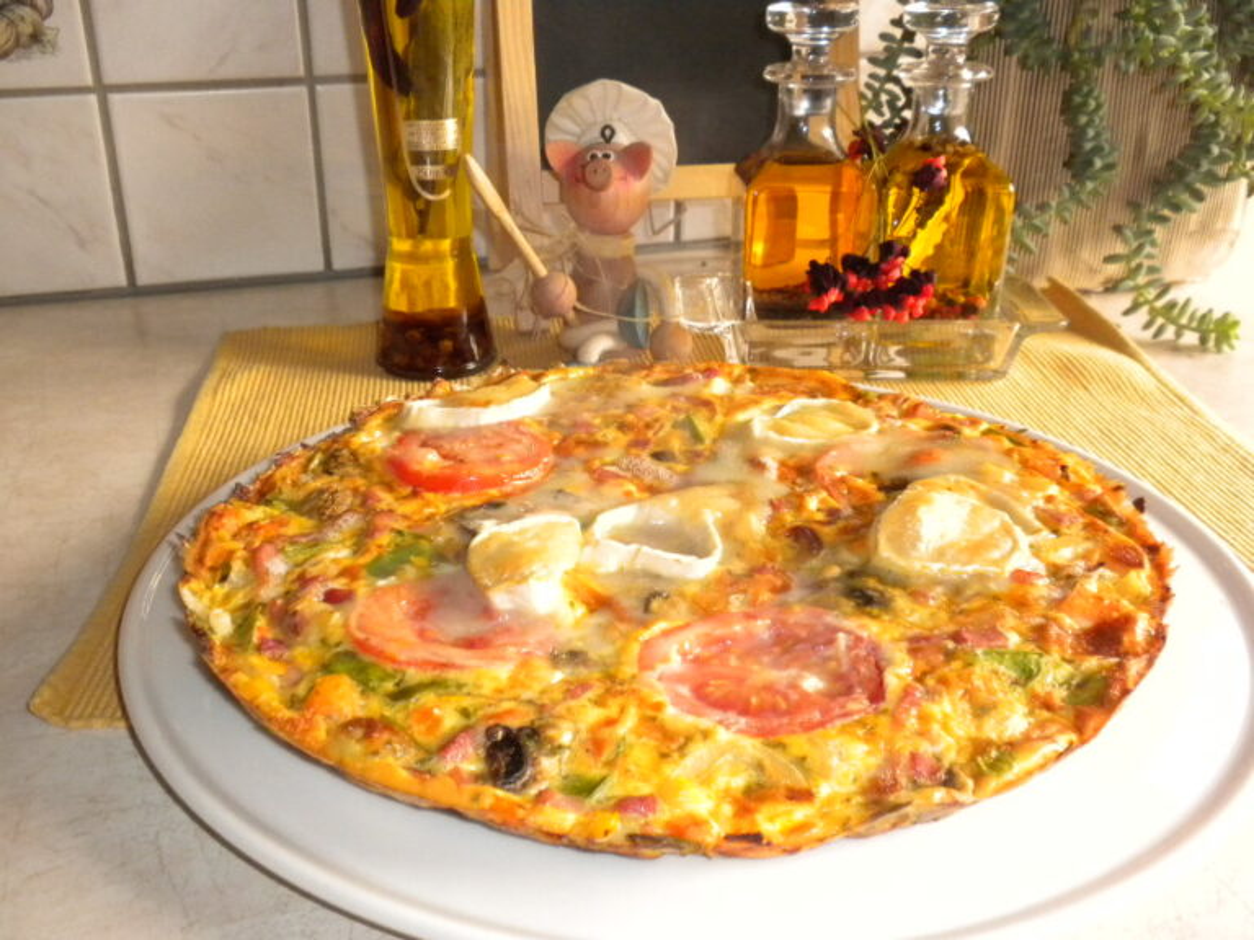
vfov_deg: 38.7
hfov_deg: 50.1
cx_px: 627
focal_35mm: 37
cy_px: 470
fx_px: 1340
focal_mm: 6.6
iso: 400
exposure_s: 1/36.6
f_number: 3.5
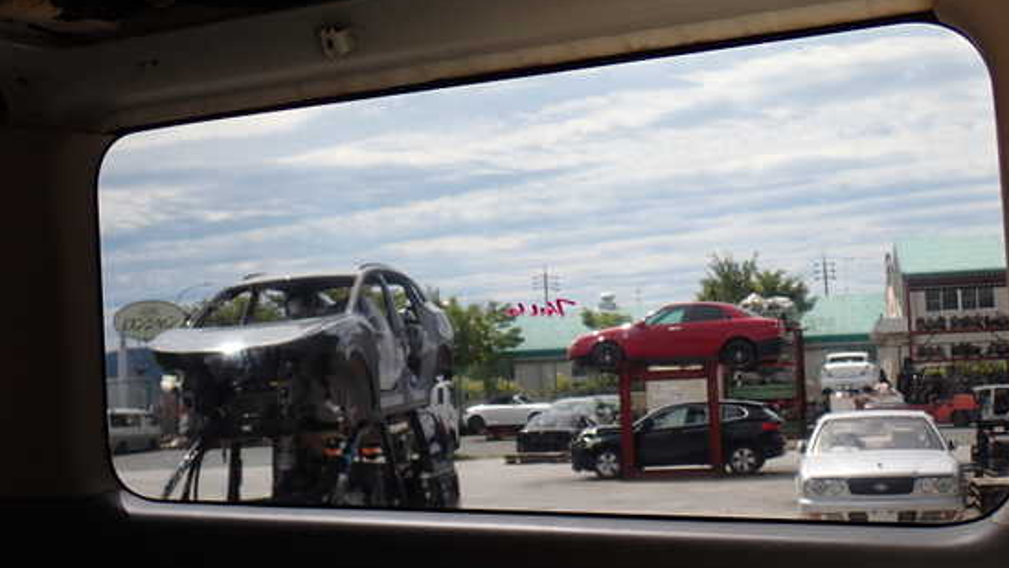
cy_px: 303
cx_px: 550
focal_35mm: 56
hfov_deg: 37.2
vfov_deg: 21.5
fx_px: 1498
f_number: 3.1
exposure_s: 1/100
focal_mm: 8.4
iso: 100
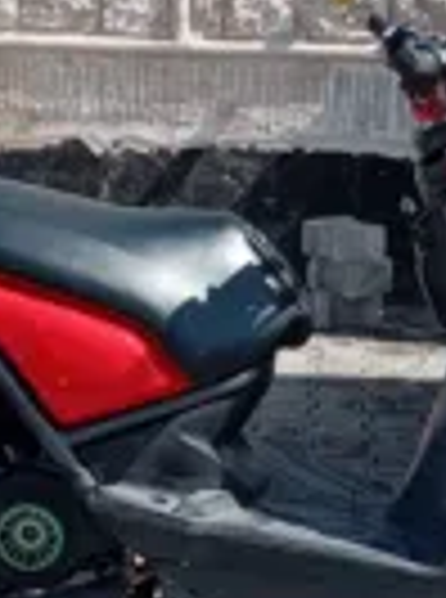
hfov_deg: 11.9
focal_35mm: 124
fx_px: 2141
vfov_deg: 15.9
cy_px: 268
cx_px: 171
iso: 108
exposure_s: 1/1422
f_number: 1.8
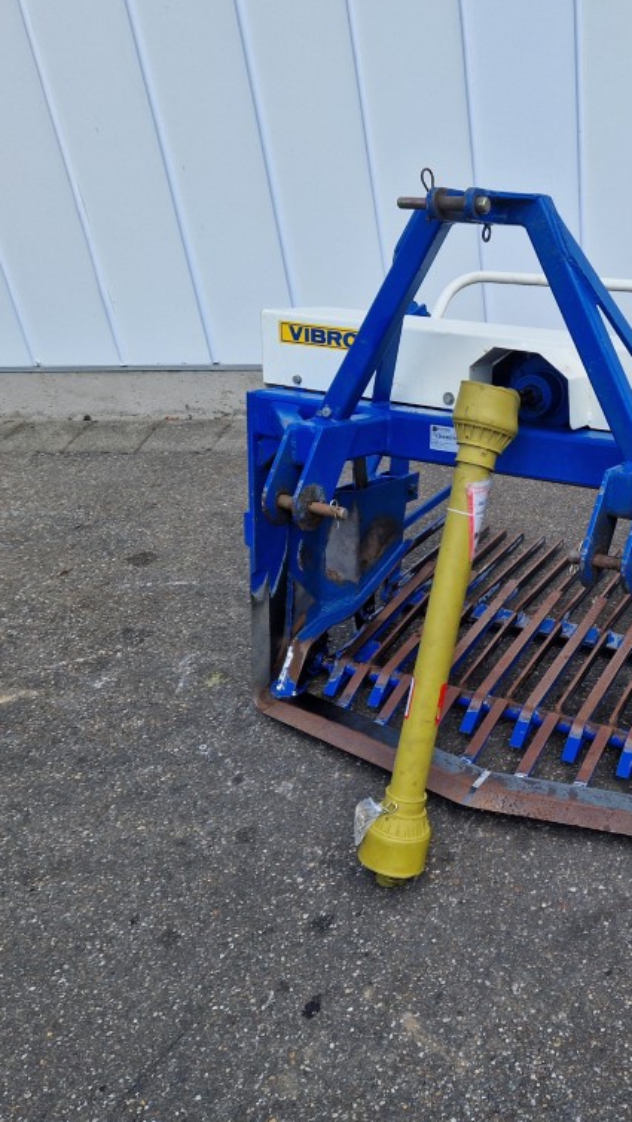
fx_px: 1012
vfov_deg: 58.0
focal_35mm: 34
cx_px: 546
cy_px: 553
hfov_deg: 33.2
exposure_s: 1/904
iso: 50
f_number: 1.8
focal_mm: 5.4
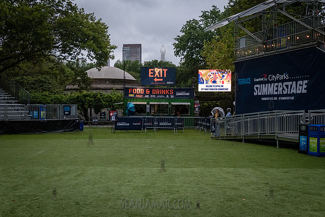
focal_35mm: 39
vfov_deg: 34.4
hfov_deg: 49.7
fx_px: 351
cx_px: 162
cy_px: 108
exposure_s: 1/1600
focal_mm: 38
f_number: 5
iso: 5000
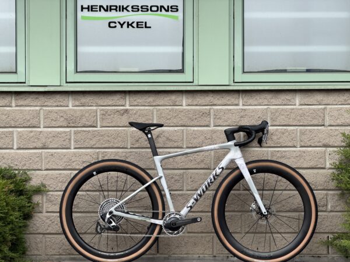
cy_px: 131
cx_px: 175
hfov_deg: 19.6
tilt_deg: +0.8
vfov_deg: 14.8
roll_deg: +0.2
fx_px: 1011
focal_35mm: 100
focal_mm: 16.89
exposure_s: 1/638
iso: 40
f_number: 2.8
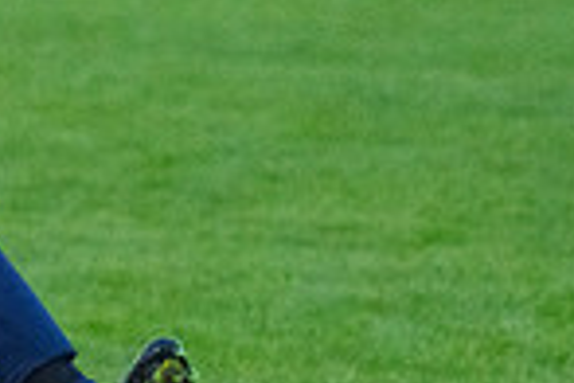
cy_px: 18
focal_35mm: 791
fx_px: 12611
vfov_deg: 1.7
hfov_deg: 2.6
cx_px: -301
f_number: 5.6
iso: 6400
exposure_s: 1/2000
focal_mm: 200
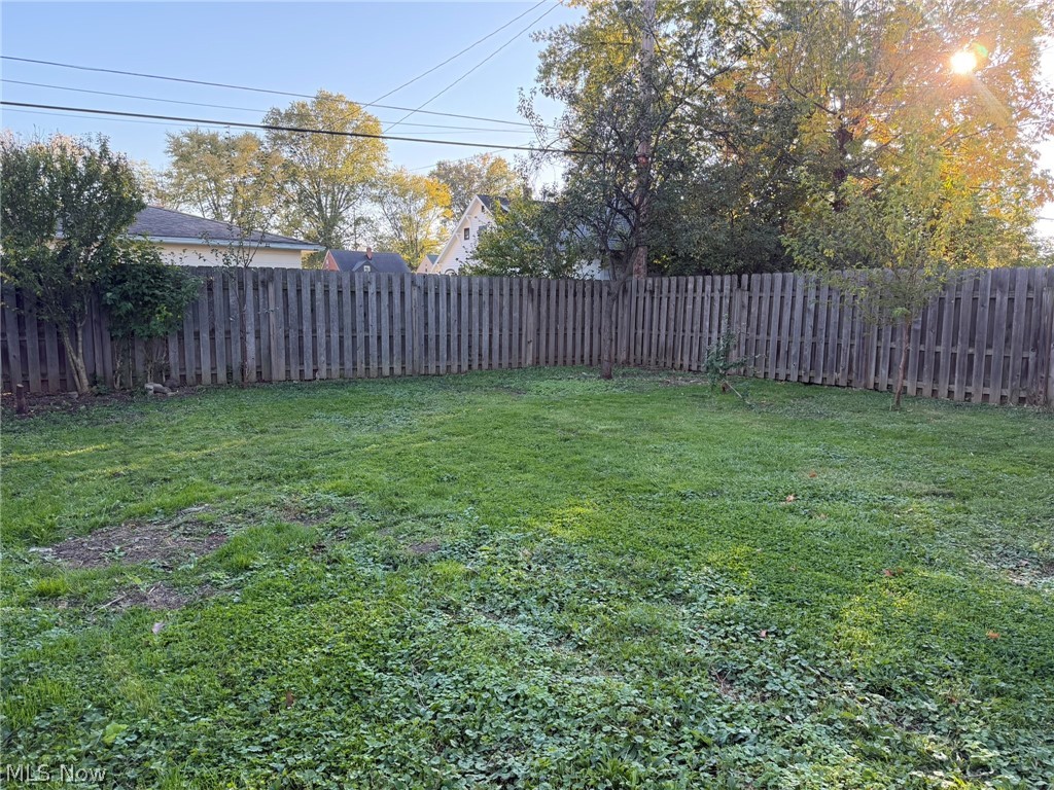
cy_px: 395
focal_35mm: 24
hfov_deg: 71.6
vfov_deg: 56.8
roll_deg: -0.2
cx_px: 527
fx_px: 731
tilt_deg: -6.7
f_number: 1.78
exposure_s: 1/426
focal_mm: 6.76
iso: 100
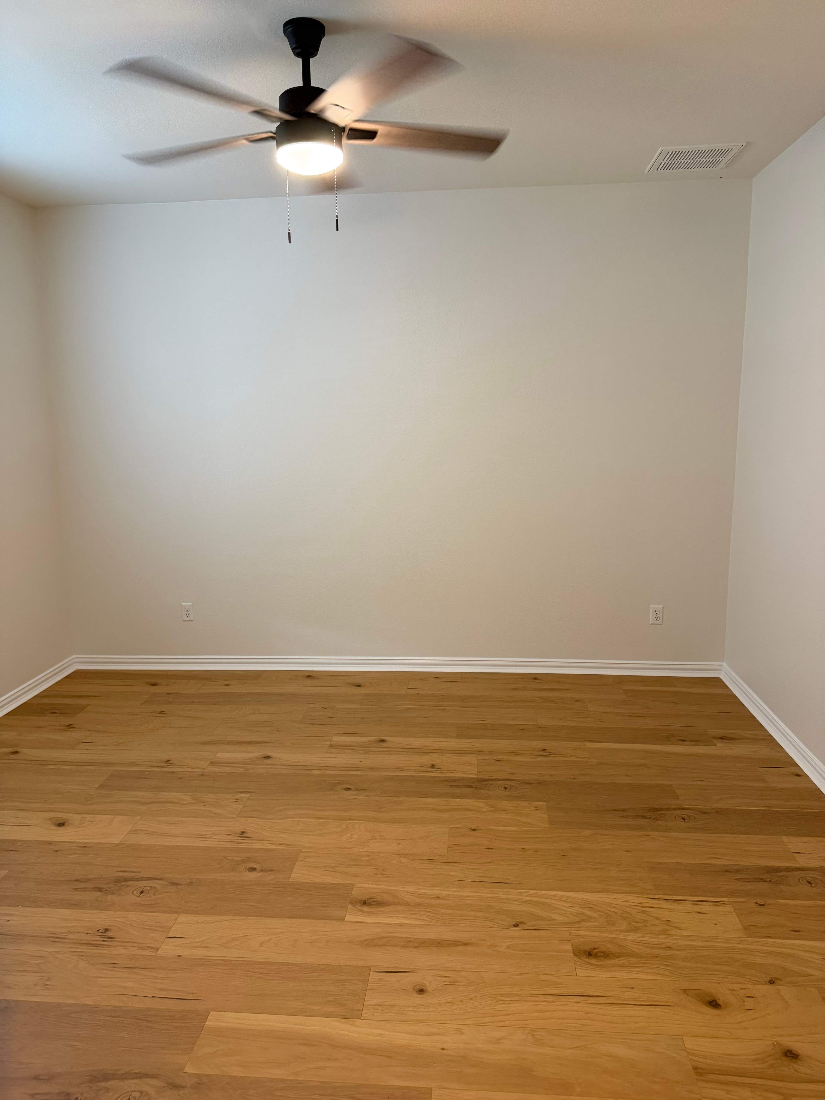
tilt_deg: -9.8
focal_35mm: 24
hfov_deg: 56.8
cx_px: 412
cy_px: 550
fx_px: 763
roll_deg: +1.4
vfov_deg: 71.6
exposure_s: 1/60
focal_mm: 6.76
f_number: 1.78
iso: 400
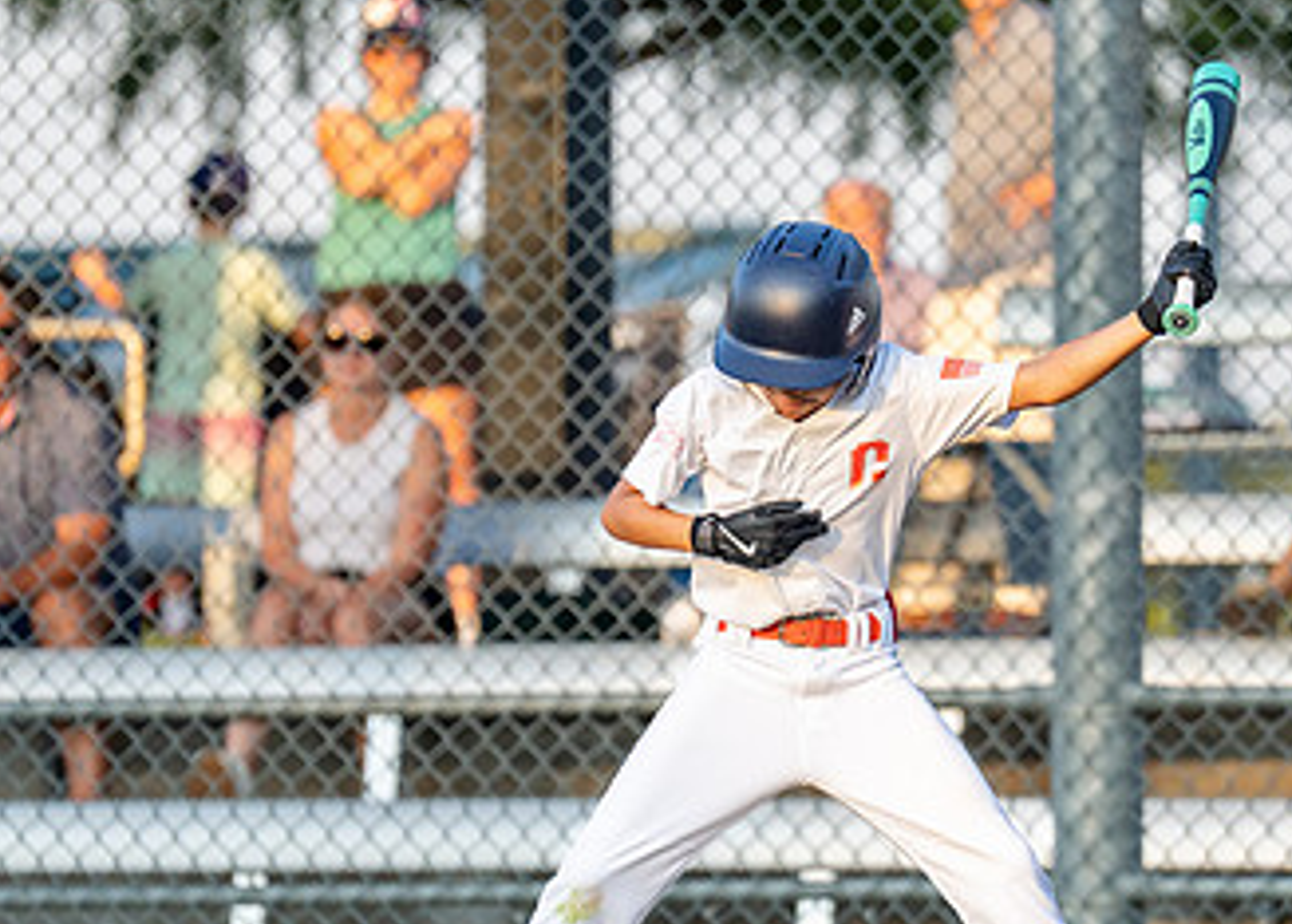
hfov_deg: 3.9
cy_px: 585
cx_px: 845
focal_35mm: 515
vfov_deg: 2.8
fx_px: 18909
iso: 640
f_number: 2.8
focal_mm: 200
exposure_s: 1/2500
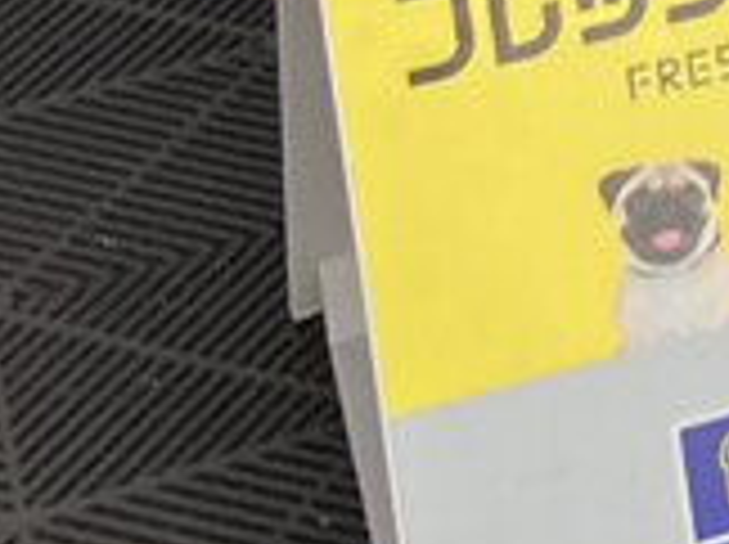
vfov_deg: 6.5
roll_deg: -0.1
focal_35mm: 208
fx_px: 4374
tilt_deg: -20.4
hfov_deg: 8.3
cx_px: 2034
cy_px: -1106
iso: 25
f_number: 1.8
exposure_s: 1/120
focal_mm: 3.99
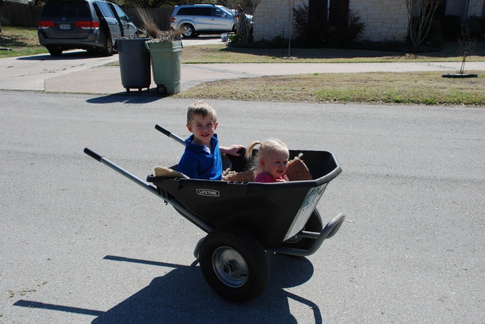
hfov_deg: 53.1
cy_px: 162
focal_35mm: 36
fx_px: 485
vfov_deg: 36.9
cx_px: 242
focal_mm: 24
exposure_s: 1/200
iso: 100
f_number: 7.1
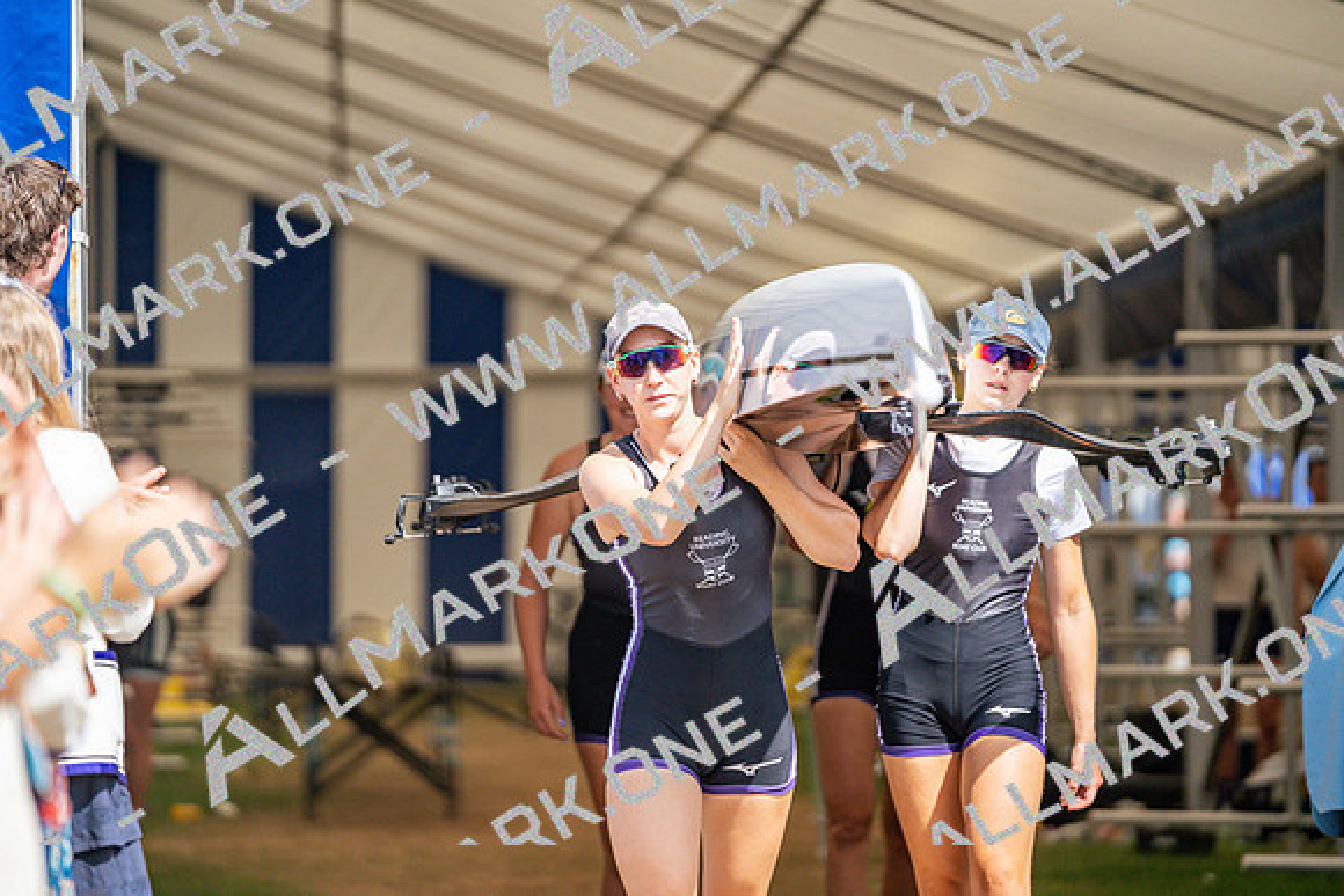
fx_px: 7468
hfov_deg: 10.3
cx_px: 672
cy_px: 448
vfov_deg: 6.9
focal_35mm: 200
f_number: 2.8
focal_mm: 200
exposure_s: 1/8000
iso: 500
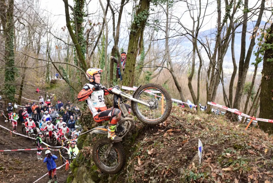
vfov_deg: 37.9
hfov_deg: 54.4
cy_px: 92
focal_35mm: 35
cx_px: 136
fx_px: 266
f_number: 2.8
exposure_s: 1/1250
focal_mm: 35
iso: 1000
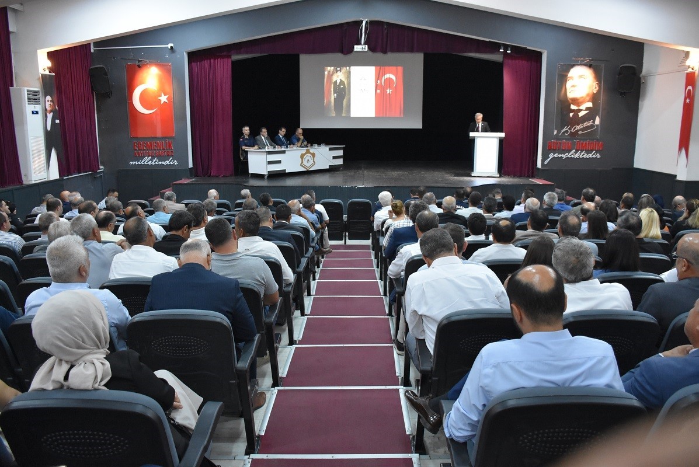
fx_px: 525
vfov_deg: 48.0
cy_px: 234
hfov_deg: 67.3
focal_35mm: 27
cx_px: 350
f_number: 4
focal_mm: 18
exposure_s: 1/60
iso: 3200
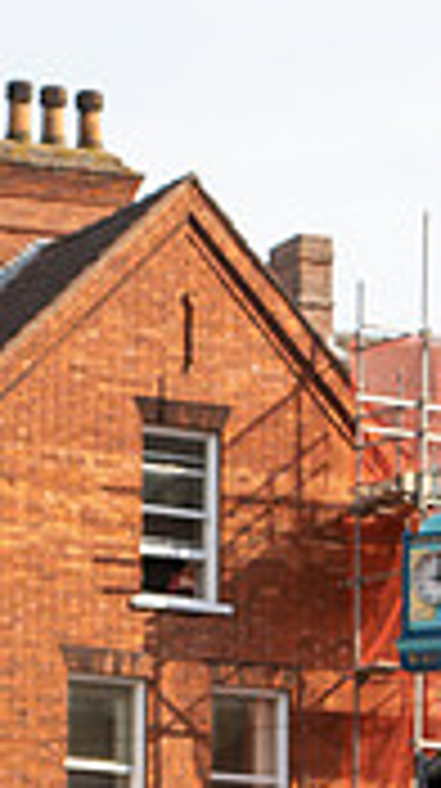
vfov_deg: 8.8
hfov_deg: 5.0
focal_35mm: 243
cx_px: 45
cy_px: 745
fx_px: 5069
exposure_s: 1/1000
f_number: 4
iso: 200
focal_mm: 70
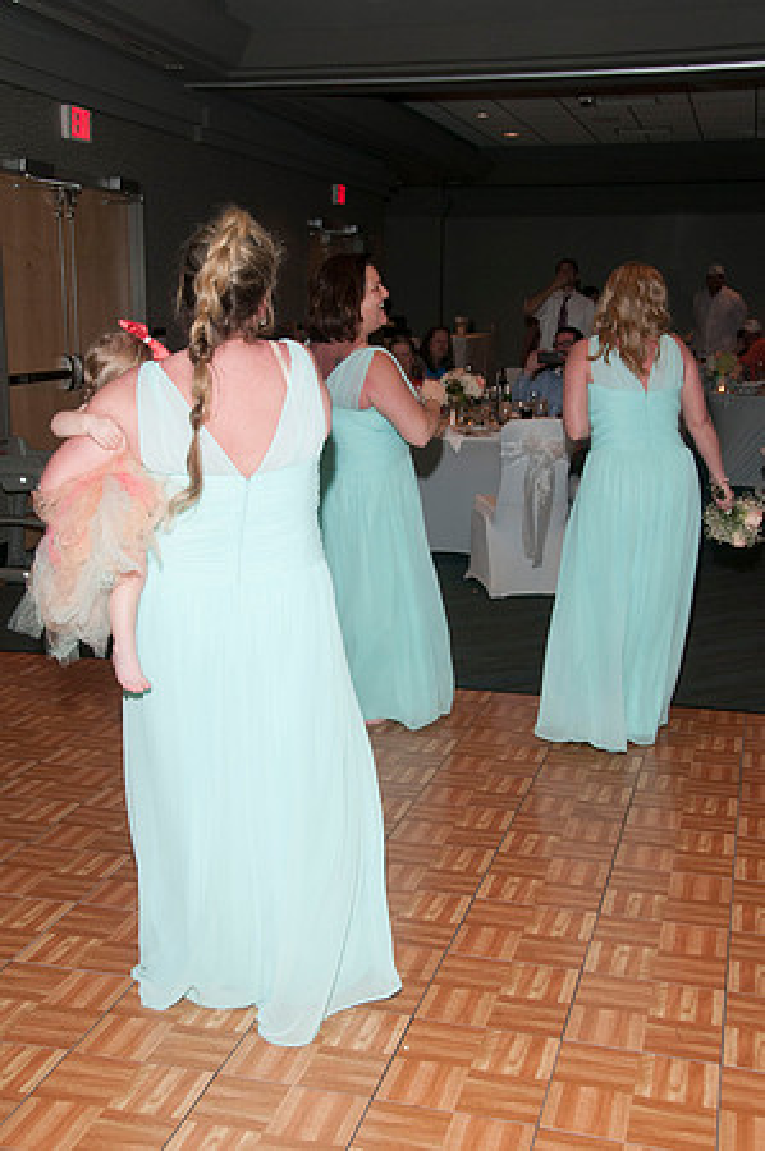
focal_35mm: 44
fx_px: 1390
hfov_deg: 30.8
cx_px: 382
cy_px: 576
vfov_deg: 45.0
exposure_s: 1/60
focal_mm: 29
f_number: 5.6
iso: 400
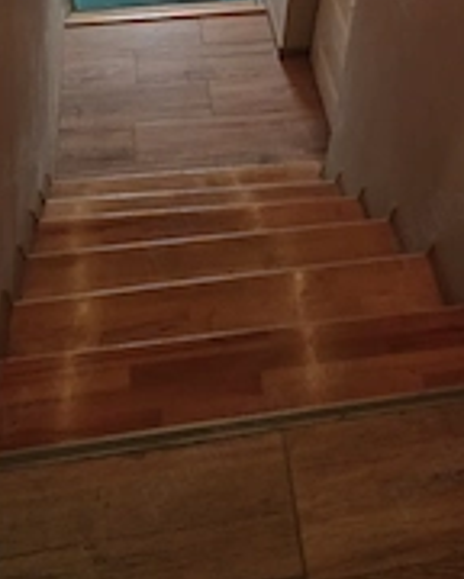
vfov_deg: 33.4
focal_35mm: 50
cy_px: -32
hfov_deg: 30.1
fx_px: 858
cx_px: 306
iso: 1250
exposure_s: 1/23
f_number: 1.7
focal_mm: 6.3
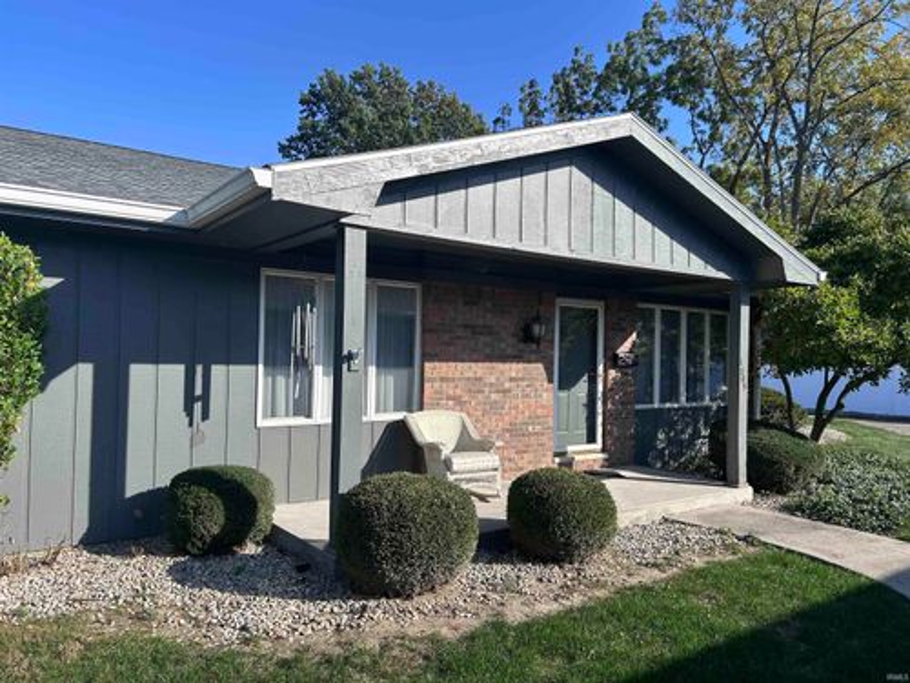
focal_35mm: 26
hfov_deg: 67.3
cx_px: 455
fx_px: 683
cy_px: 342
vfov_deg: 53.1
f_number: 1.5
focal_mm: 5.7
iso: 50
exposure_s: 1/2632
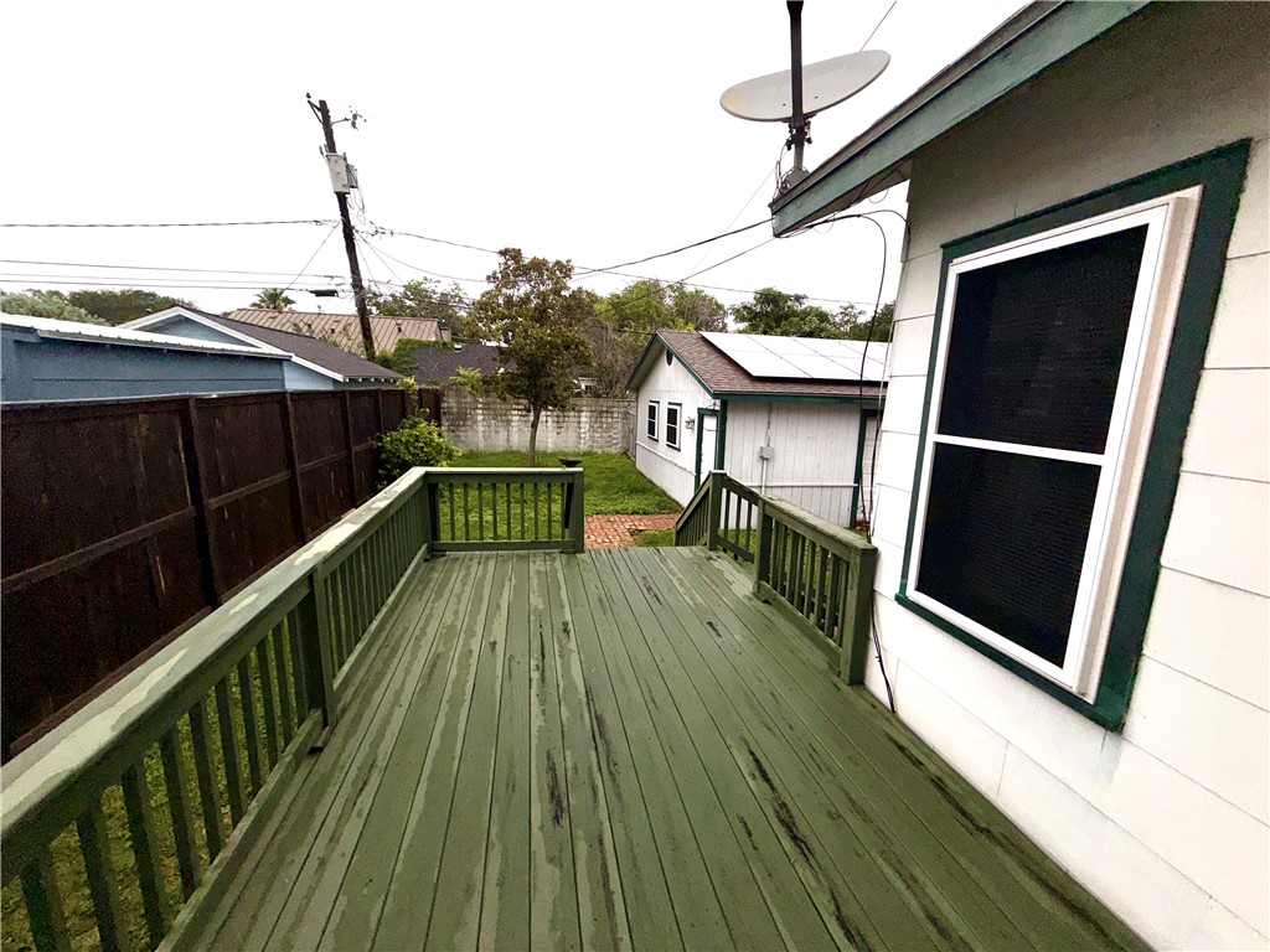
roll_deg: -1.0
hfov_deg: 102.1
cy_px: 476
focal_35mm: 14
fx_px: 514
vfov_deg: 85.7
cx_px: 635
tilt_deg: -9.5
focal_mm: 2.22
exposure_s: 1/318
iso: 16
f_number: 2.2
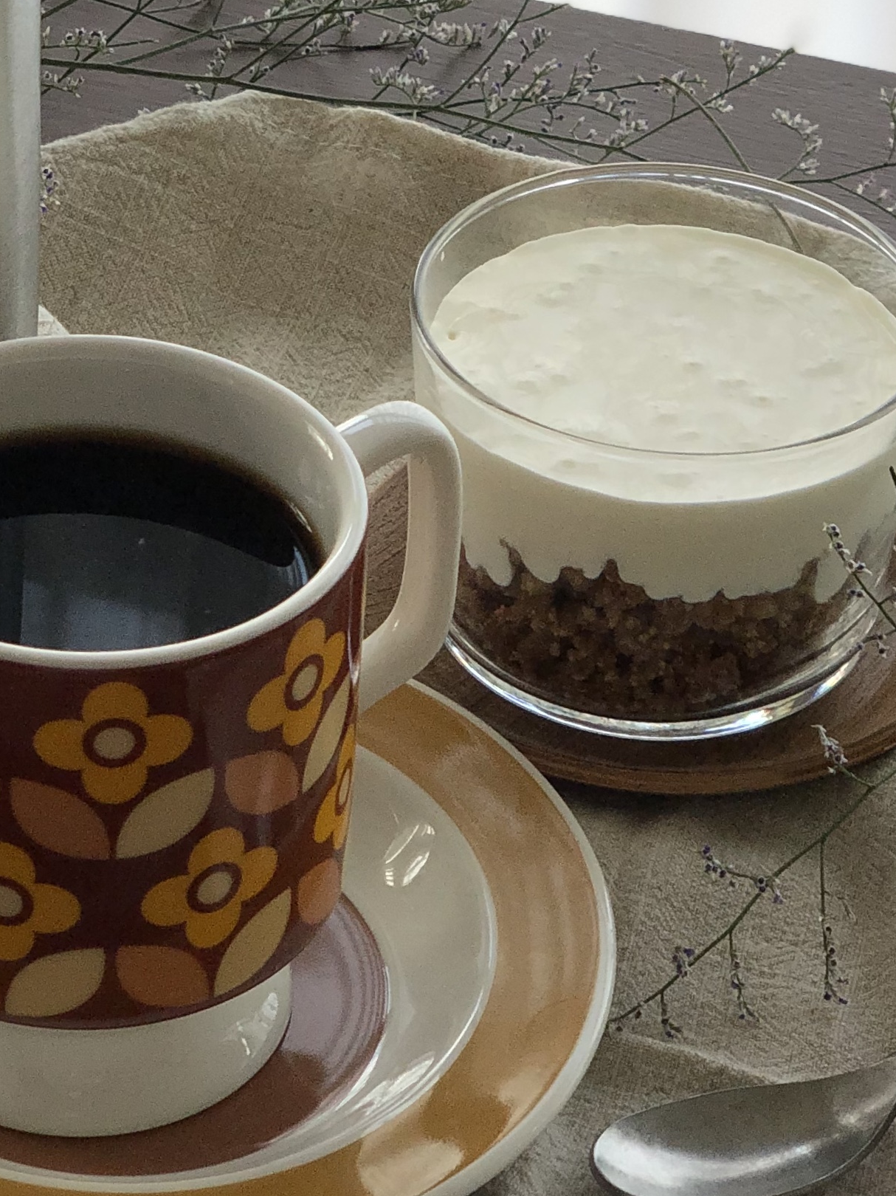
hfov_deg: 11.9
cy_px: 88
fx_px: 4282
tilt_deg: -29.3
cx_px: 355
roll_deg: -1.4
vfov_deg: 15.7
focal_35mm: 124
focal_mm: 6
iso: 16
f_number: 2.4
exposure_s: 1/120
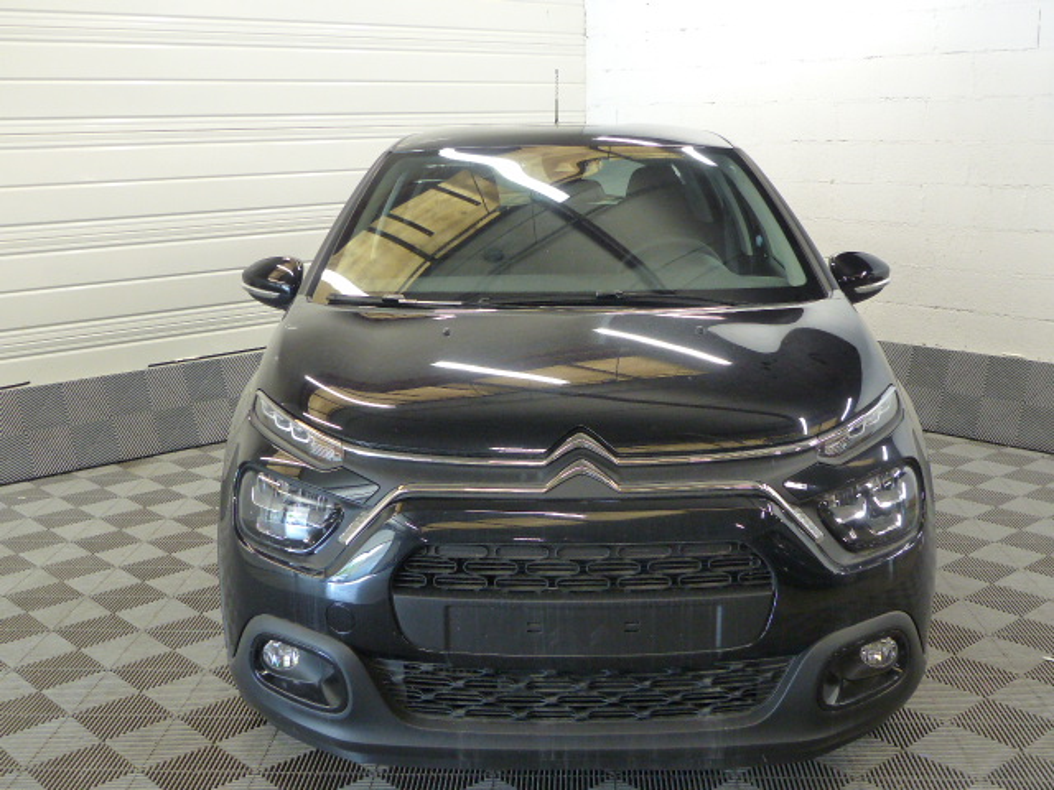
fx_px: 1248
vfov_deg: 35.1
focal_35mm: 41
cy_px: 395
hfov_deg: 45.8
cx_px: 527
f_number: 2.8
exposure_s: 1/40
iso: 400
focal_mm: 7.1
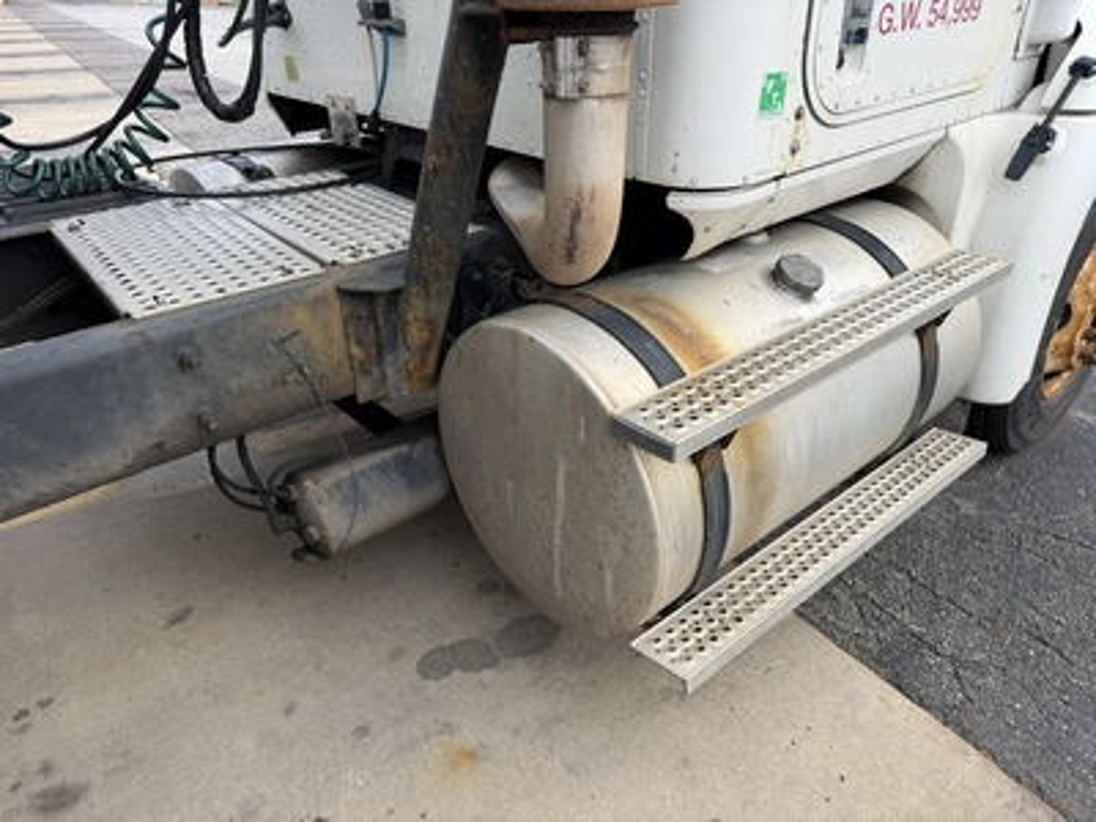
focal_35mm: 24
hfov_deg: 71.6
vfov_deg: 56.8
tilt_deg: -24.1
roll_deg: -6.2
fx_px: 760
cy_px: 411
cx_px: 548
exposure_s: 1/539
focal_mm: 6.76
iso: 80
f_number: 1.78
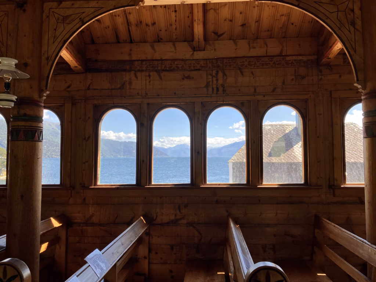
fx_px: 304
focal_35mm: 28
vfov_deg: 49.7
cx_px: 188
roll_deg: +0.5
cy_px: 141
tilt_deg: +2.9
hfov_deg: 63.4
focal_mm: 3.99
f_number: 1.8
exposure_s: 1/319
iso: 32
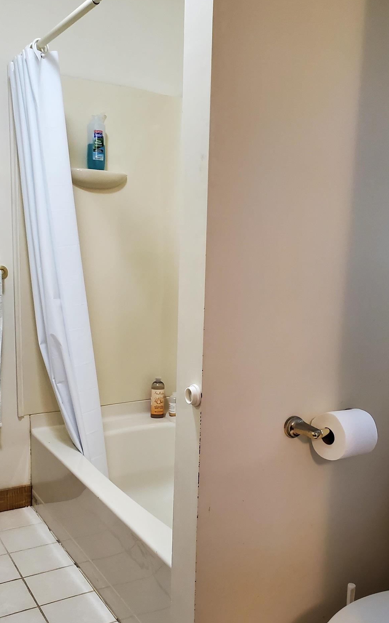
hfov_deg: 37.2
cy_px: 359
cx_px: 217
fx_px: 577
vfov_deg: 56.5
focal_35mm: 34
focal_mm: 4.3
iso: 500
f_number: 2.4
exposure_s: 1/40
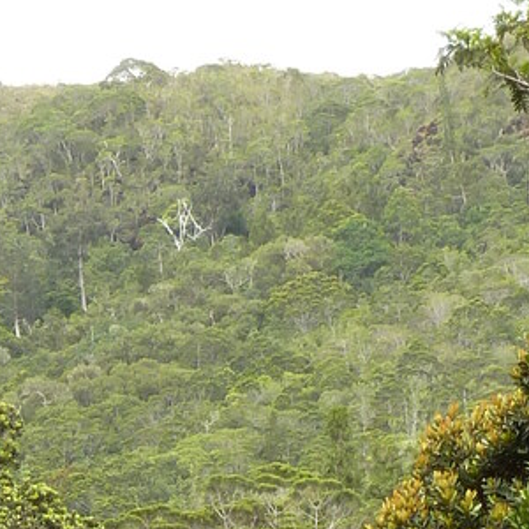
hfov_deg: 5.2
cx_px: 148
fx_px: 5861
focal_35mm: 339
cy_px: 1393
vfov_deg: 5.0
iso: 80
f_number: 4.1
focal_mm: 11.9
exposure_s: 1/100
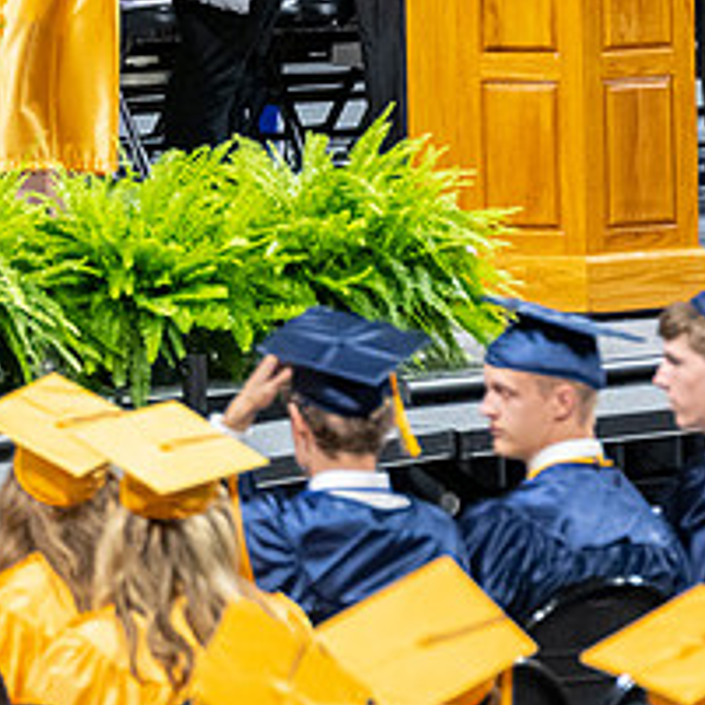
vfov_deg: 2.5
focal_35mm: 698
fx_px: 16083
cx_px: -282
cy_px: -69
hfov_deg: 2.5
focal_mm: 190
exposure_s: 1/200
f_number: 4
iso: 2000
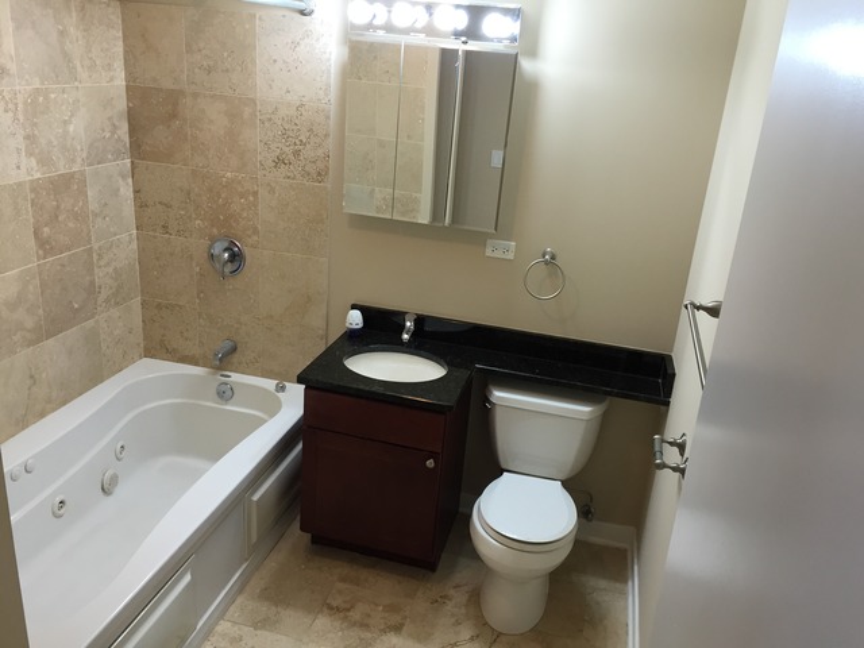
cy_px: 324
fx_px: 724
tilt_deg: -19.4
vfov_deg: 48.2
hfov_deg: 61.7
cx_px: 432
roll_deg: -5.2
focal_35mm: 29
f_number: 2.2
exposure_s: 1/30
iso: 40
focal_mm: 4.15
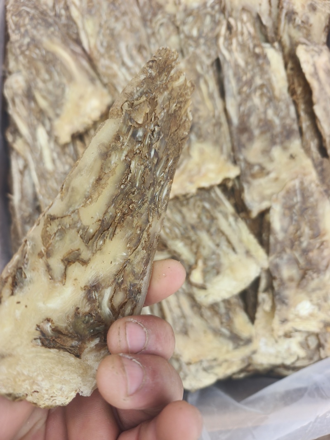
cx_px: 165
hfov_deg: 58.9
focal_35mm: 23
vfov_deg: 73.9
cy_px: 220
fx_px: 292
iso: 100
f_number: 1.6
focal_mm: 6.06
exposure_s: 1/200
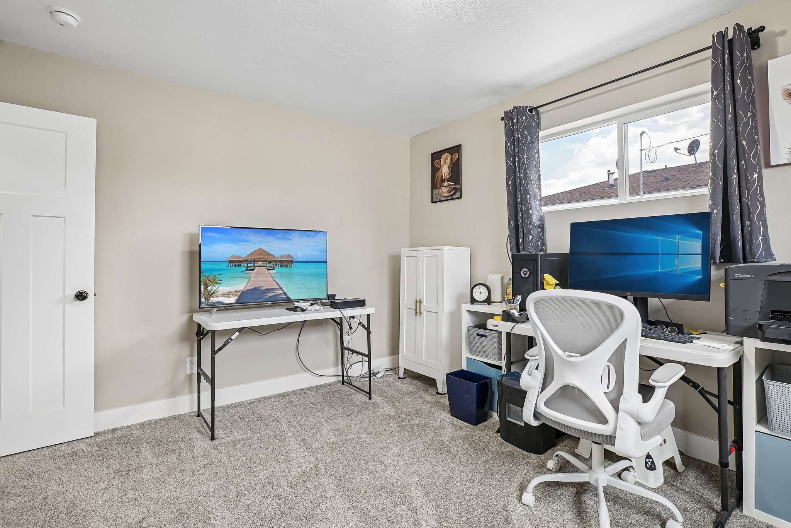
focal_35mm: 17
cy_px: 264
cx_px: 396
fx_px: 373
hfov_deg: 93.3
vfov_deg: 70.4
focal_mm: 17
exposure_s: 1/25
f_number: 8
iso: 400
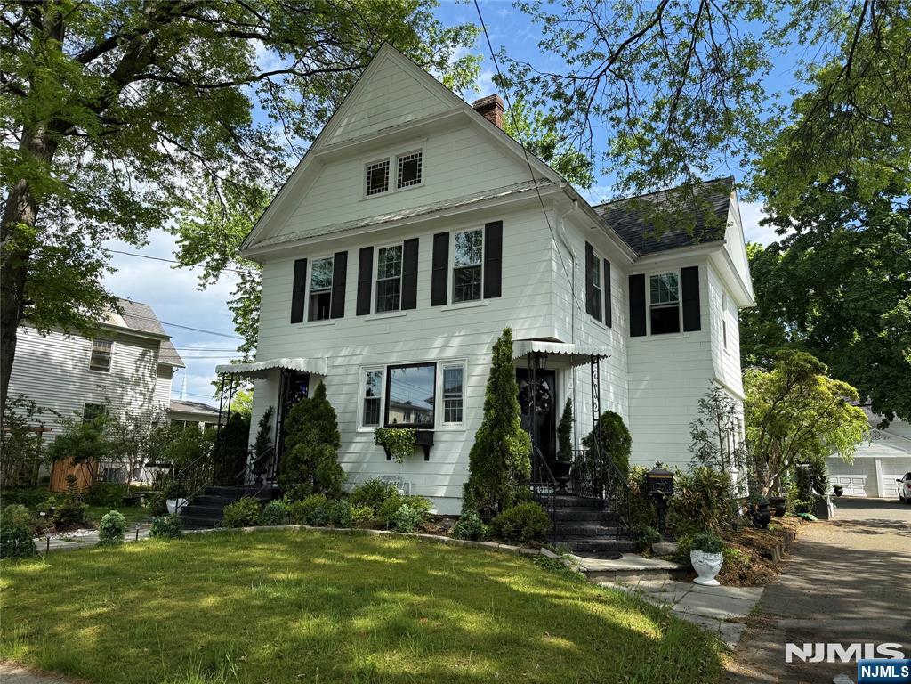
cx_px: 456
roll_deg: -1.9
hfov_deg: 71.6
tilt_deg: +11.4
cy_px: 342
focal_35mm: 24
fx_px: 632
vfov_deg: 56.8
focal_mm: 6.76
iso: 80
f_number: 1.78
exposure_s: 1/2370
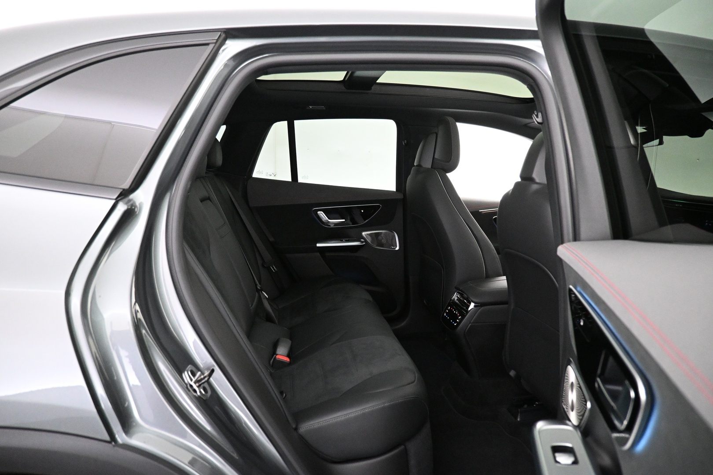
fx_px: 475
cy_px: 238
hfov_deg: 73.7
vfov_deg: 53.1
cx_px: 356
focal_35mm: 24
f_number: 3.5
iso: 4000
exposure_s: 1/30
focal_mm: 16
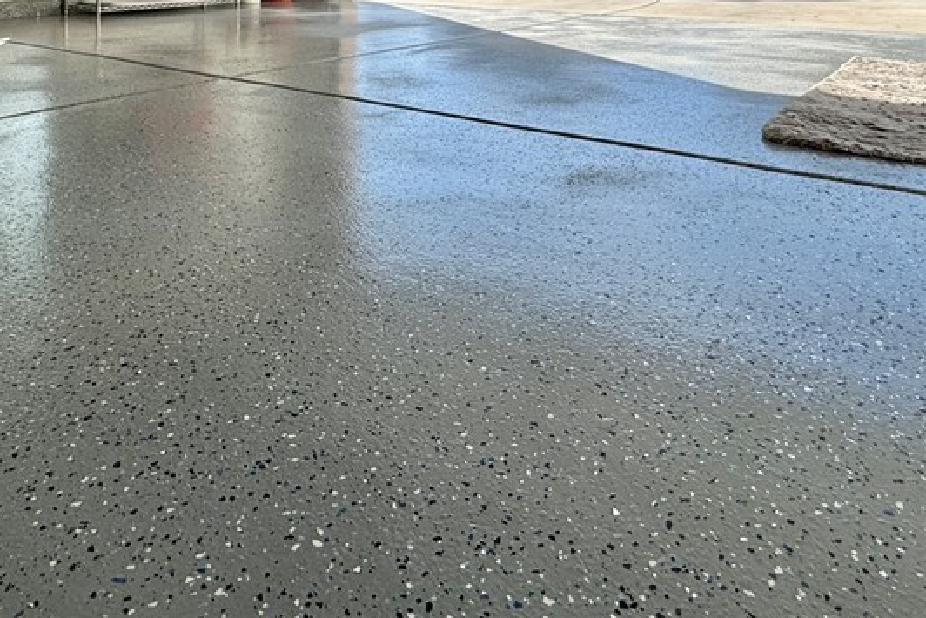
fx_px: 720
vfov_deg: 39.3
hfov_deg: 65.3
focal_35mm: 28
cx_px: 419
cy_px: -37
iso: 40
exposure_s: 1/1477
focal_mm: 2.22
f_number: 2.2
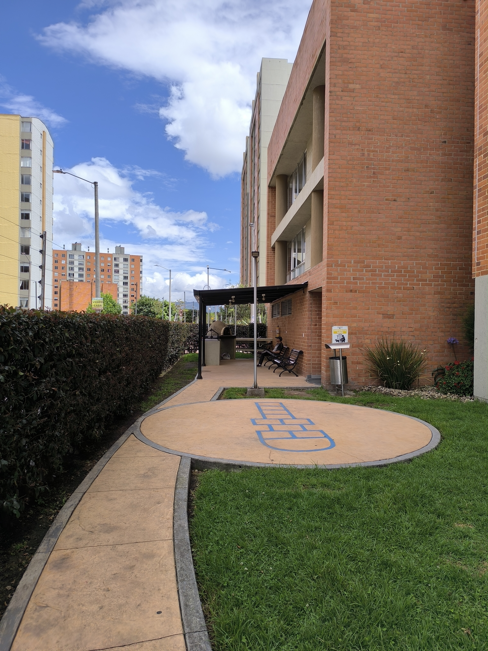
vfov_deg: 73.9
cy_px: 326
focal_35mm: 23
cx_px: 244
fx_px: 432
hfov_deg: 58.9
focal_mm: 6.14
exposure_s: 1/1164
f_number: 1.65
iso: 50
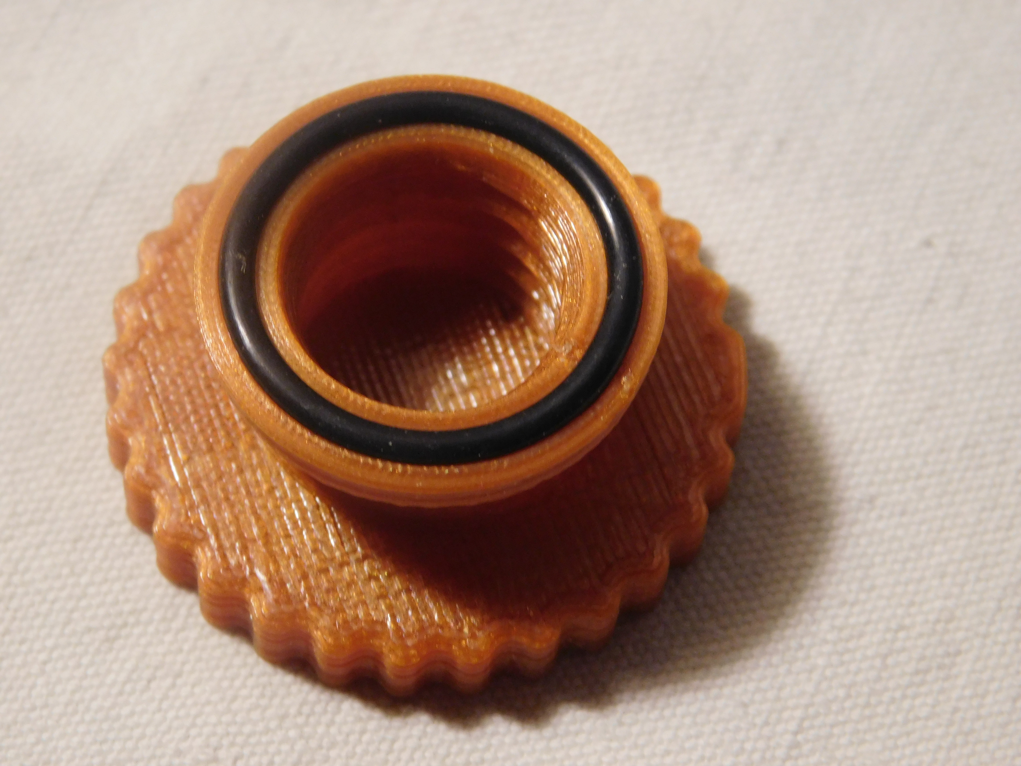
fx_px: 2920
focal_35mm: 99
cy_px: 383
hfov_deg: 19.8
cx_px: 510
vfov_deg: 14.9
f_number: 4.6
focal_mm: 17.6
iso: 320
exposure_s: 1/30
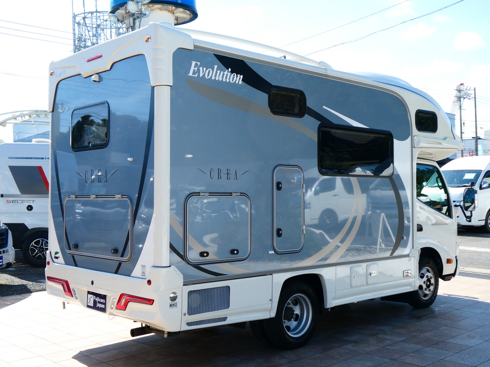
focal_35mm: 41
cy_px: 181
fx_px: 580
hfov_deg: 45.8
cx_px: 240
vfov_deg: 35.1
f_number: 3.8
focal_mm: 7.2
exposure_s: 1/400
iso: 80
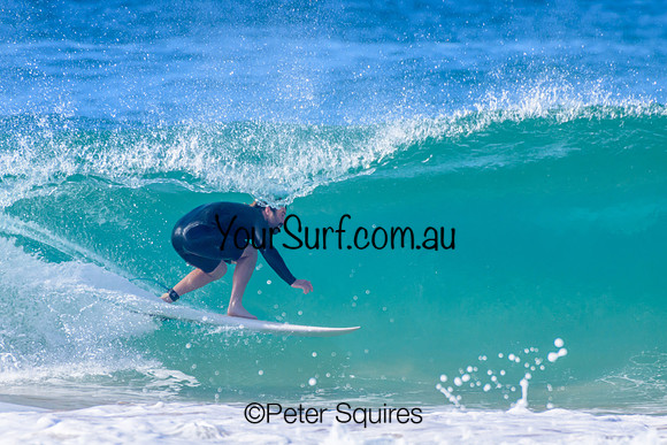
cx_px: 334
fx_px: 18531
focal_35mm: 1000
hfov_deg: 2.1
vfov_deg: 1.4
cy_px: 222
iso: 1400
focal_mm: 1000
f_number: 11
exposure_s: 1/2000
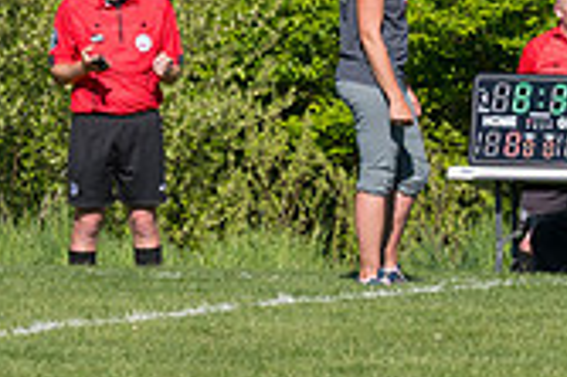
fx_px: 16427
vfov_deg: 1.3
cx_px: 710
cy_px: 183
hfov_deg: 2.0
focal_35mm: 1044
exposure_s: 1/1600
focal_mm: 200
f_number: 5.6
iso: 250
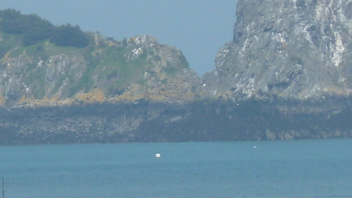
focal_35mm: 788
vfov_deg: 1.5
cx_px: -54
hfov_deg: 2.7
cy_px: 176
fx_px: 7354
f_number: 5
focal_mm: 32.1
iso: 80
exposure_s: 1/500
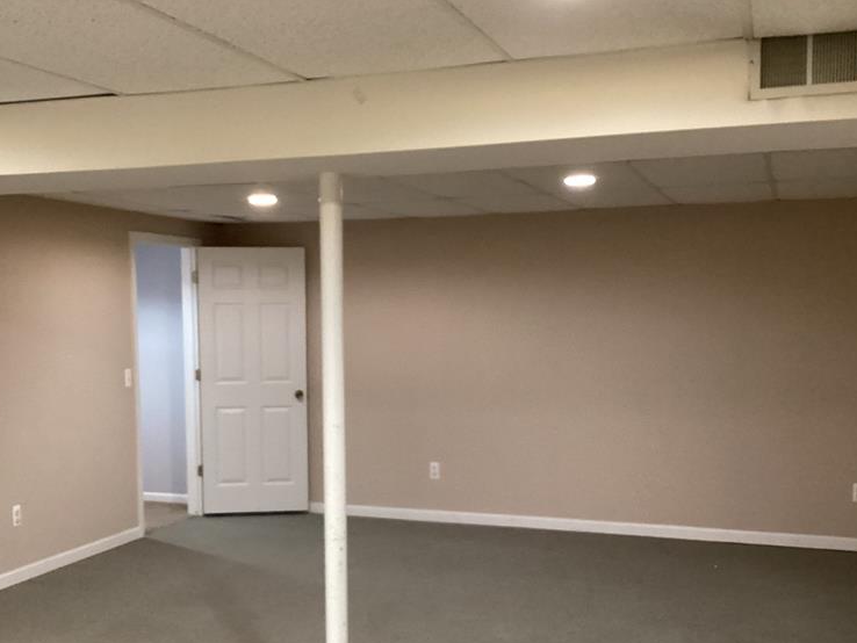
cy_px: 426
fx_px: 1065
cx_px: 353
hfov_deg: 43.7
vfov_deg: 33.3
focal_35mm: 43
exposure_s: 1/30
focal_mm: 3.3
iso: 500
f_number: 2.4
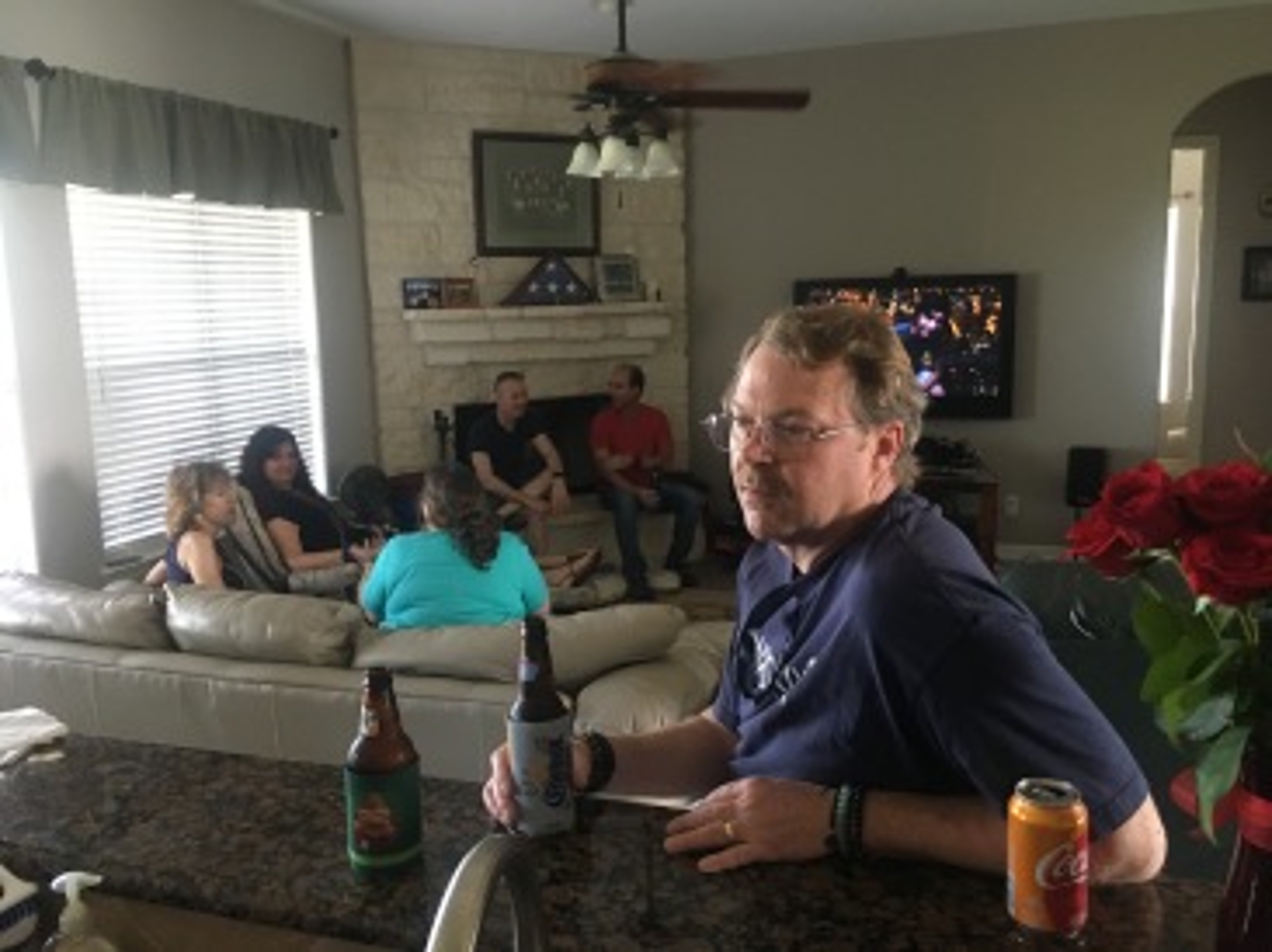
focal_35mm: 29
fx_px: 1065
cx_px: 636
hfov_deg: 61.7
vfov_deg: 48.2
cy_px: 476
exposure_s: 1/17
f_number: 2.2
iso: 200
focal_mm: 4.15
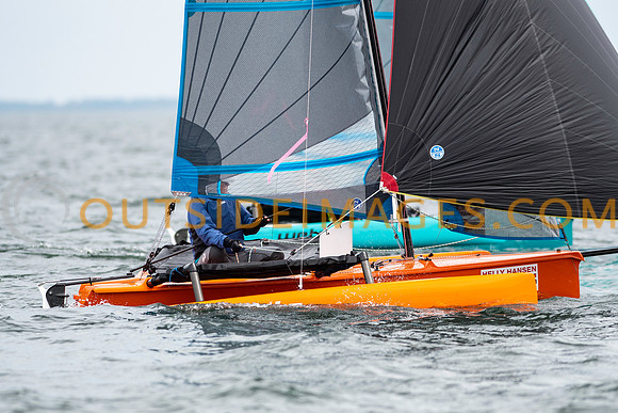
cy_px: 206
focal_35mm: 456
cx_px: 309
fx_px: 7825
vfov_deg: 3.0
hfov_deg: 4.5
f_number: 4.5
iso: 400
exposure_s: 1/4000
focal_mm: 300
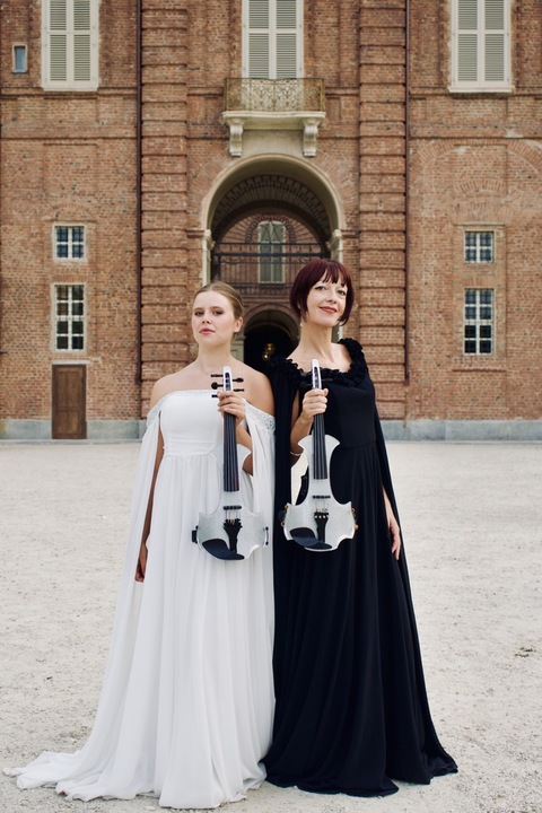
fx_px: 1016
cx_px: 271
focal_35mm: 45
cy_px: 406
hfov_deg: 29.9
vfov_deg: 43.6
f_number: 4
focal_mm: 30
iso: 250
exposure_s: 1/160
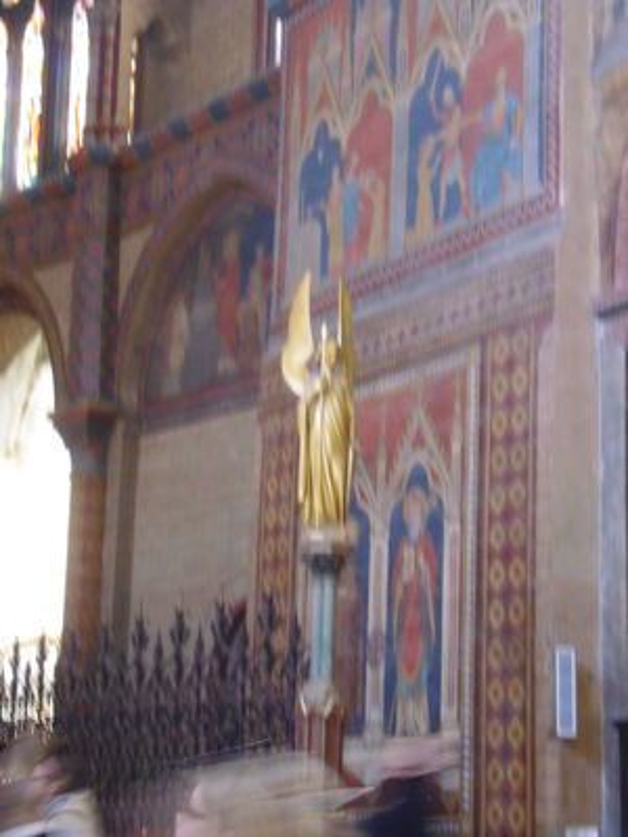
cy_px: 418
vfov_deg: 29.0
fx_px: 1621
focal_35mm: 67
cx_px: 314
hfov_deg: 21.9
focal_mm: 11.16
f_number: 4.3
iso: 400
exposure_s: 1/2
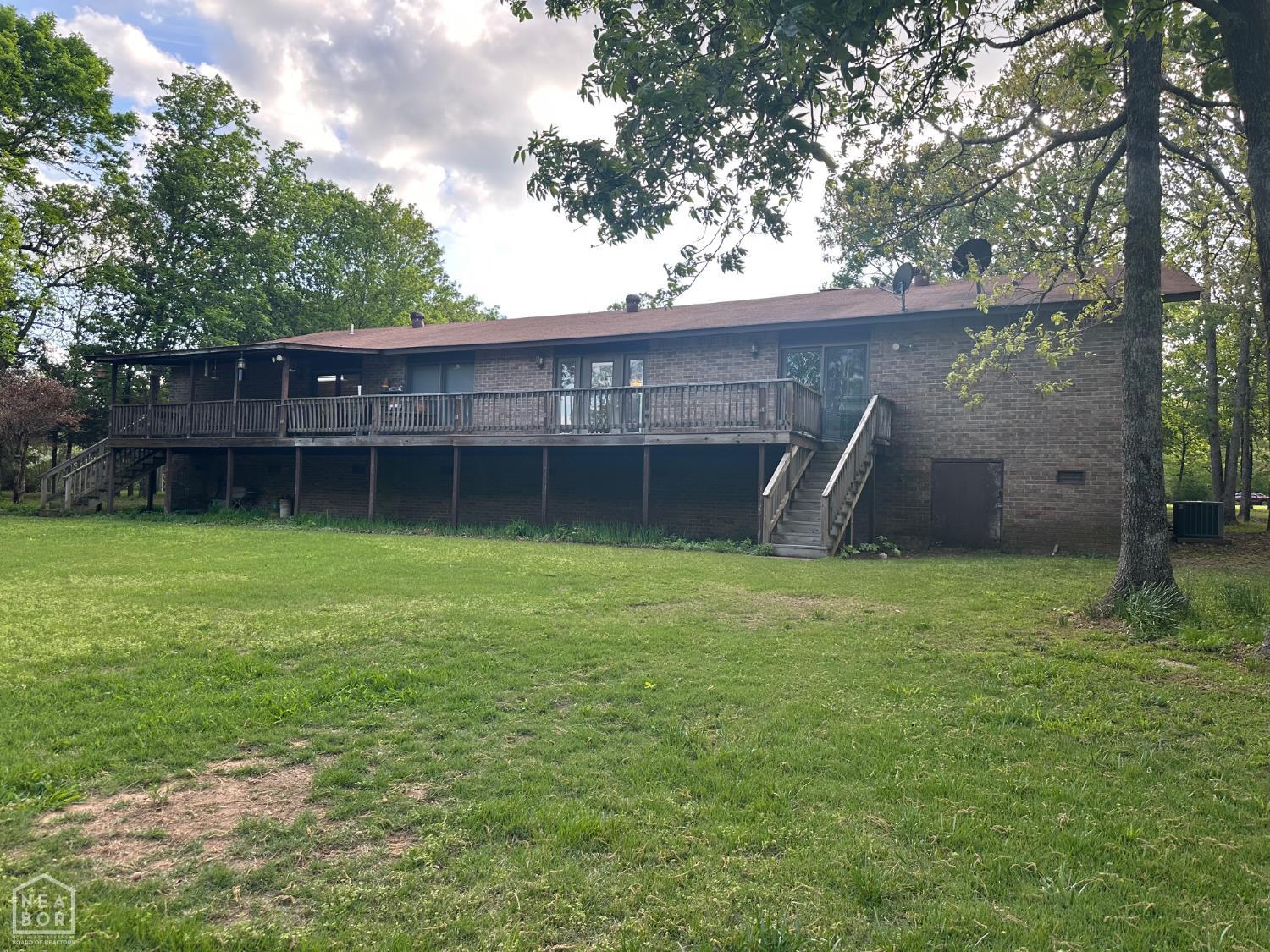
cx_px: 635
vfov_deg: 56.8
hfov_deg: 71.6
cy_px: 476
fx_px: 881
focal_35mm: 24
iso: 80
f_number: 1.78
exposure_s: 1/667
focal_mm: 6.86
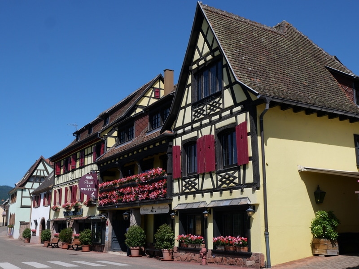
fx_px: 415
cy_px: 134
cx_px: 180
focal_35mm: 40
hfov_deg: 46.8
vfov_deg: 36.0
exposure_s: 1/400
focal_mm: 20
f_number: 10
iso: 200
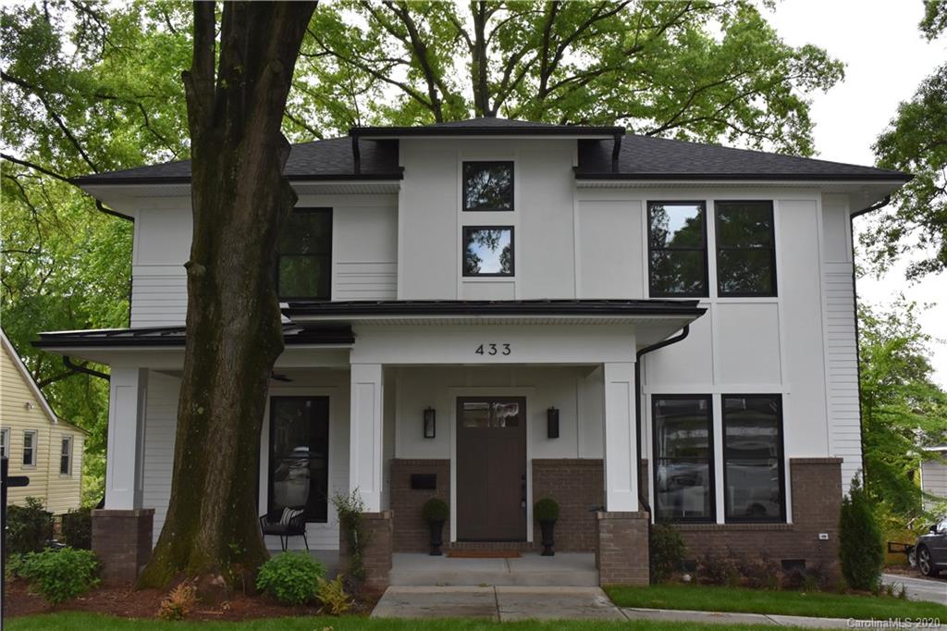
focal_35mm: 36
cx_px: 474
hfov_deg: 53.1
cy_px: 316
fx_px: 947
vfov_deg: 36.8
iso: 800
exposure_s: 1/400
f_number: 8
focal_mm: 24
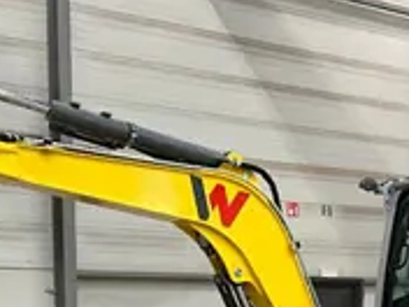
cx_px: 225
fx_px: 933
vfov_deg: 17.4
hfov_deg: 24.7
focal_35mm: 79
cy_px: 407
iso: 160
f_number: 1.8
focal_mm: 3
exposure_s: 1/60
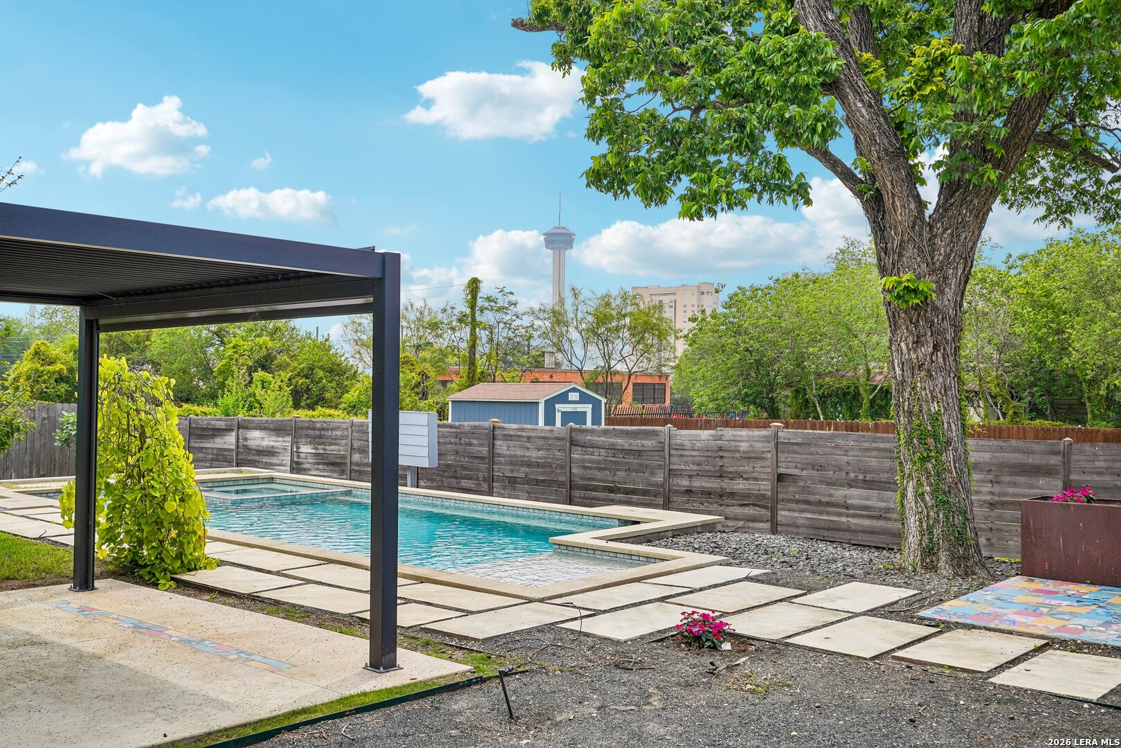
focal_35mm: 35
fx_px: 1090
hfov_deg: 54.4
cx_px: 560
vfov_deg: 37.9
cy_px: 374
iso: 100
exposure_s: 1/250
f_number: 8
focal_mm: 35
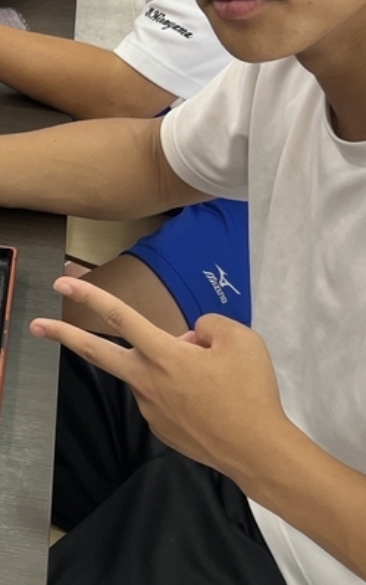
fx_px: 1324
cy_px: 123
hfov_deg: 14.2
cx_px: -265
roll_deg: +0.2
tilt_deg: -28.2
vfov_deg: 24.6
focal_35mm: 83
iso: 64
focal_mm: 5.1
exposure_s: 1/60
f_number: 1.6
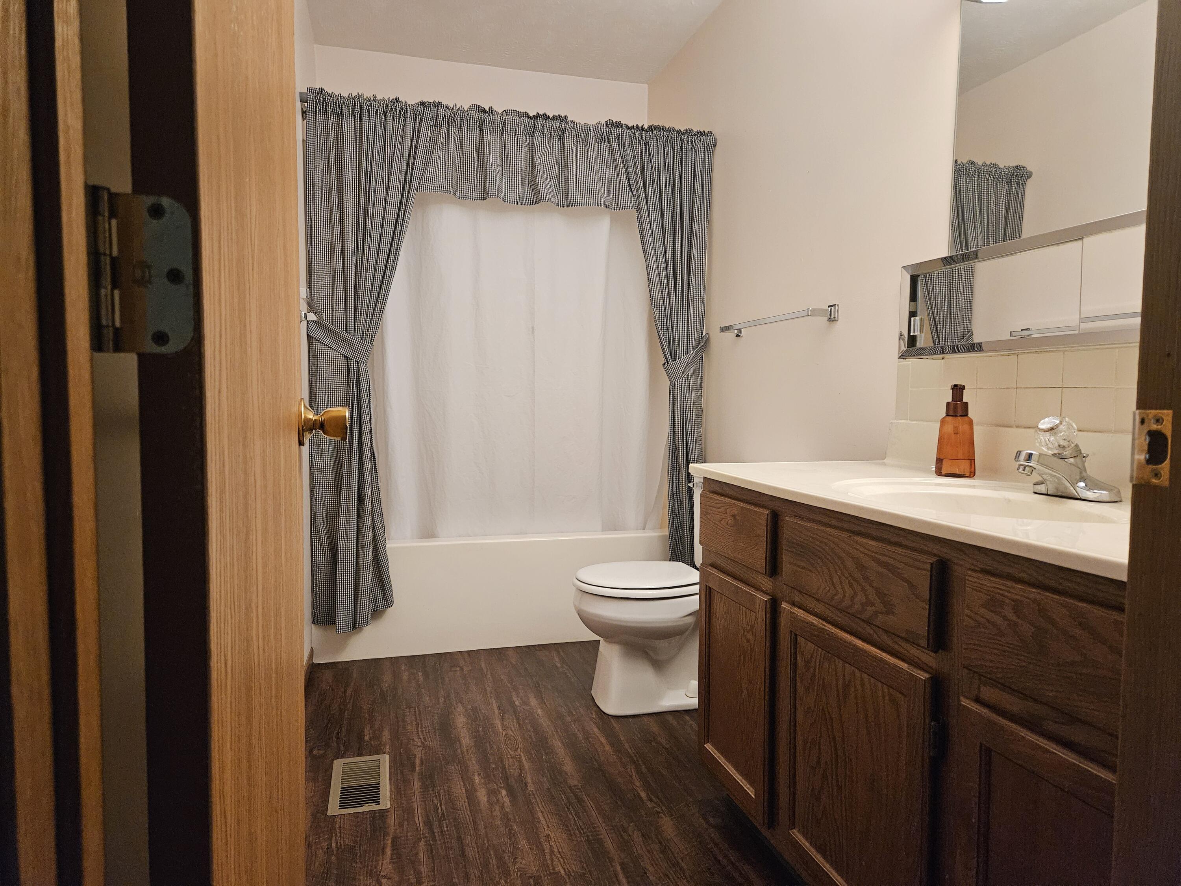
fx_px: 785
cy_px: 443
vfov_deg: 58.9
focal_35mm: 23
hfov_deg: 73.9
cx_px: 590
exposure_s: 1/120
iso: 1000
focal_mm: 5.4
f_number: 1.8
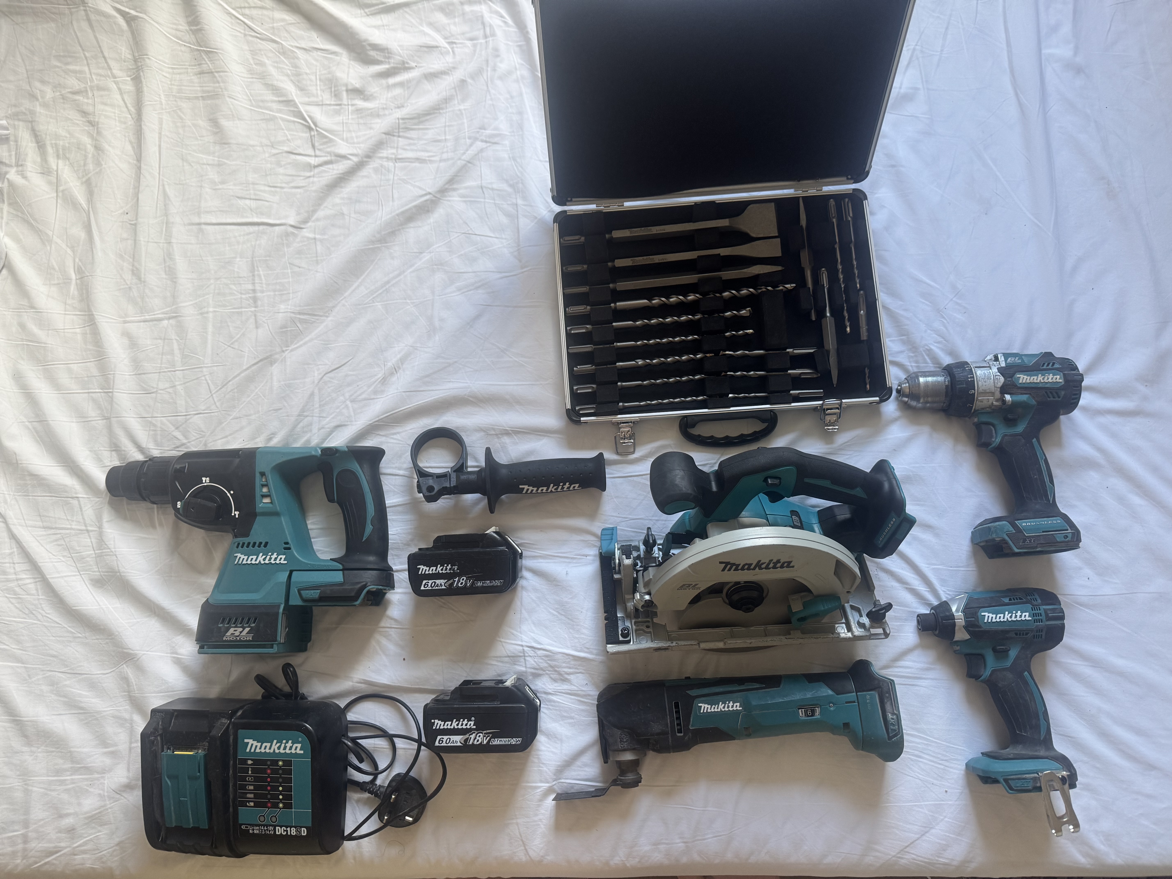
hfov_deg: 71.6
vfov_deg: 56.8
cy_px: 440
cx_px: 586
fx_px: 813
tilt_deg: -81.1
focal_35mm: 24
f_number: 1.78
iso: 200
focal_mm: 6.76
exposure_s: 1/121
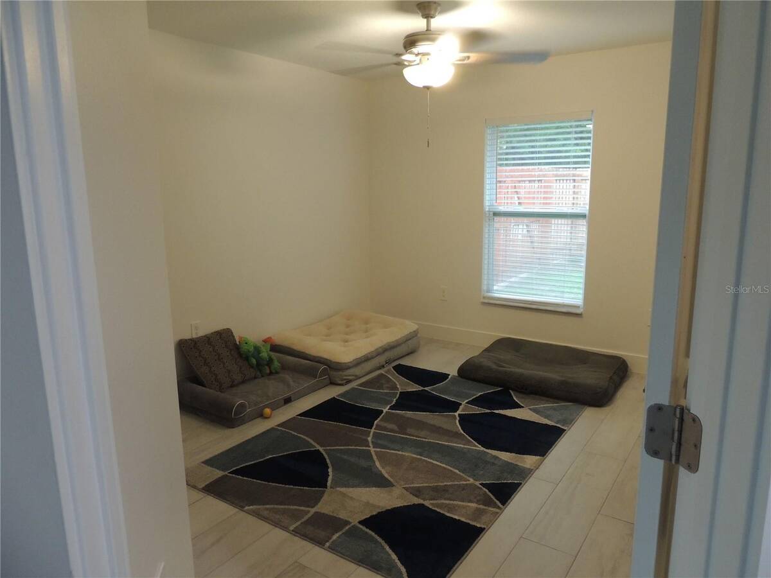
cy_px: 289
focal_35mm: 24
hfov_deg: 71.6
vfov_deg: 56.8
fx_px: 535
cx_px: 386
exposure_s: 1/30
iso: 400
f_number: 3
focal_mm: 4.3
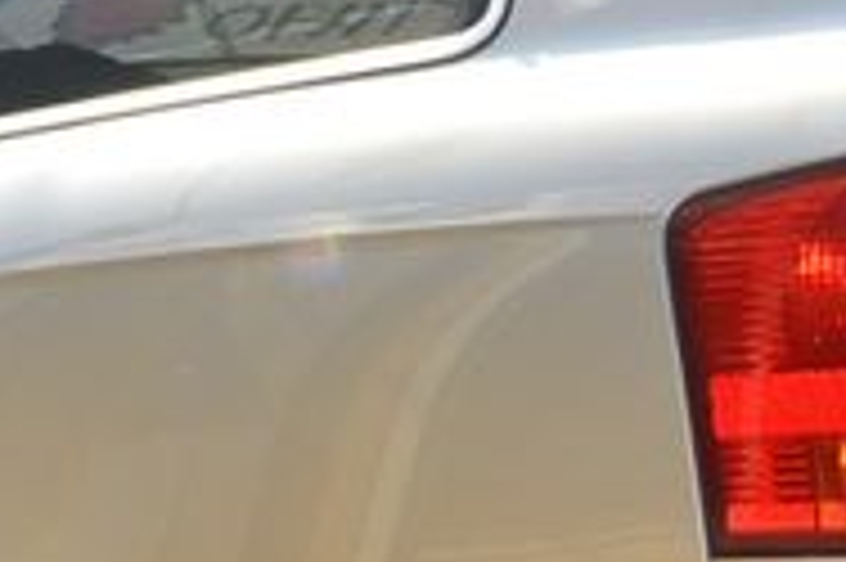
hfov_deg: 14.0
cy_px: 758
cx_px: 490
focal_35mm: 147
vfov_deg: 9.1
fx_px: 3451
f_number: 10
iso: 160
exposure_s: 1/250
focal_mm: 10
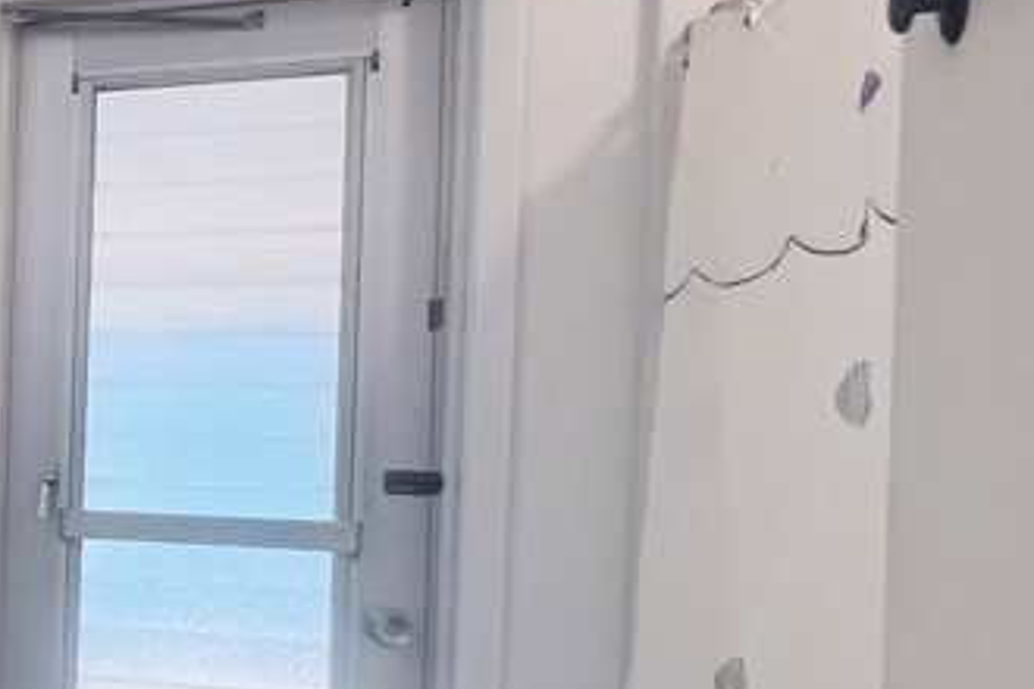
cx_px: -313
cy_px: 457
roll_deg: -1.4
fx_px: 1206
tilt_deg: -1.7
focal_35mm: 42
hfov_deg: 33.6
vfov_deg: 31.7
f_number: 1.8
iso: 100
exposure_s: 1/125
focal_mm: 1.57
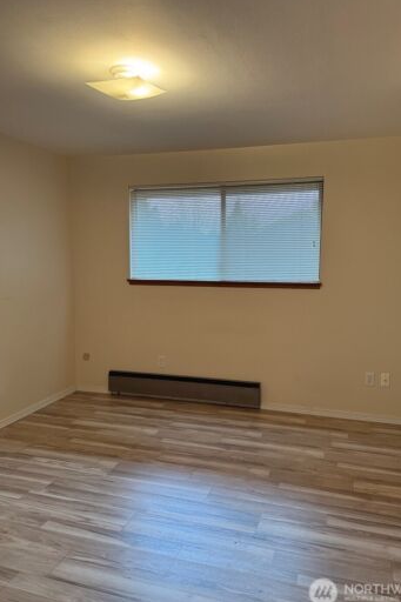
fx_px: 435
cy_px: 299
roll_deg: +0.5
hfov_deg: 49.5
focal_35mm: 26
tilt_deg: -6.3
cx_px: 207
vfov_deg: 69.4
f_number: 1.78
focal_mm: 6.76
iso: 320
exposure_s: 1/60
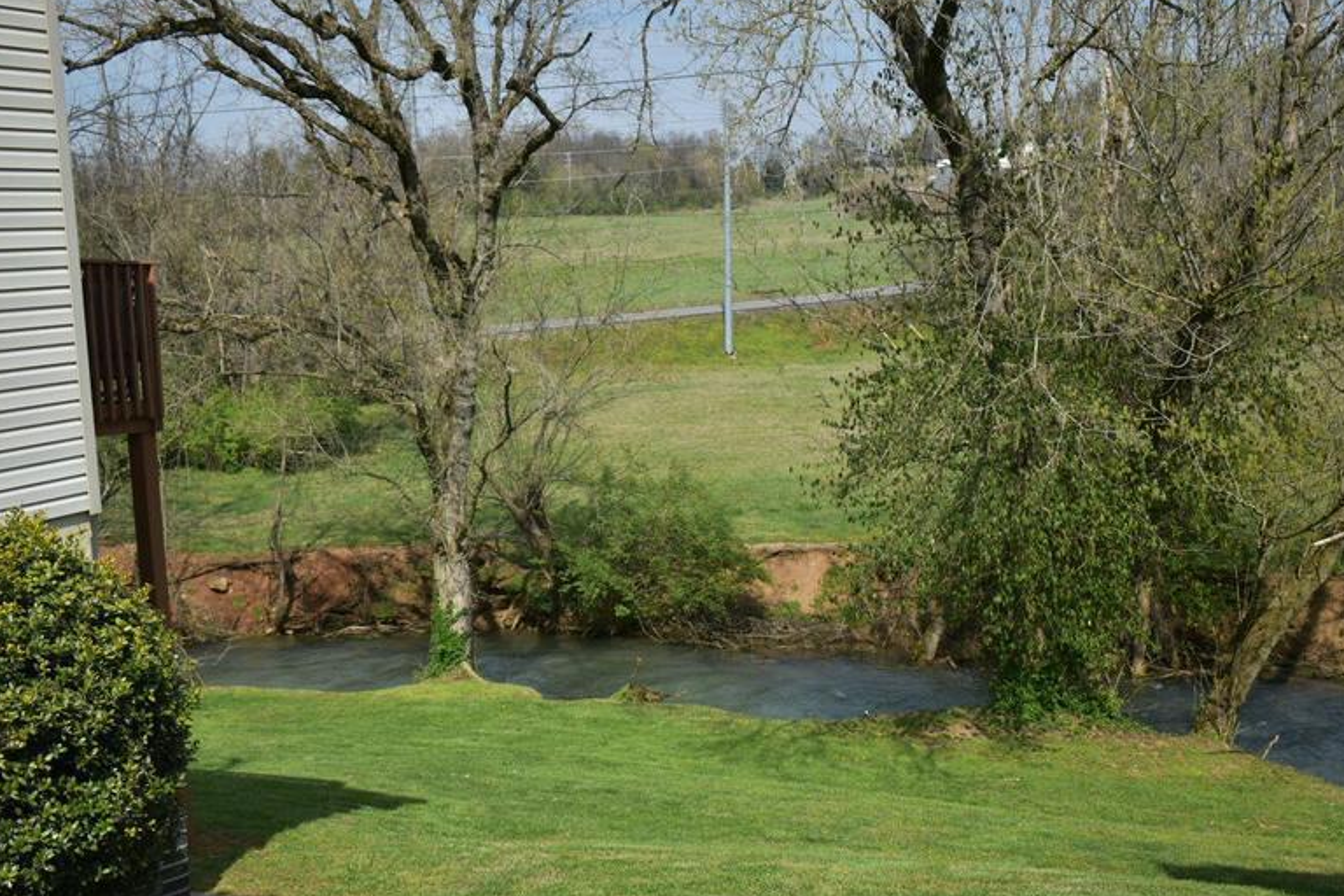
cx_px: 681
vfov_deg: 29.8
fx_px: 1680
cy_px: 537
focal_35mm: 45
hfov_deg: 43.6
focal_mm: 24
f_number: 3.8
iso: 100
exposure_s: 1/1000
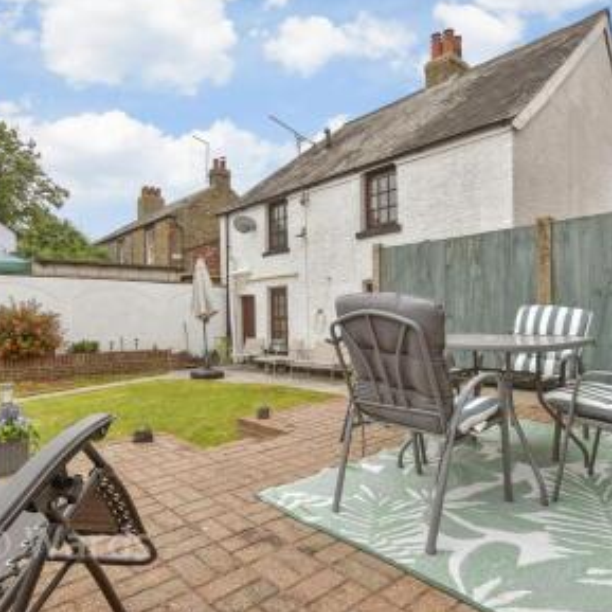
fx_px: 420
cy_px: 312
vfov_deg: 72.1
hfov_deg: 72.1
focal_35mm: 21
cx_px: 307
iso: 250
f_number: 8
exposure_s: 1/200
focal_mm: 10
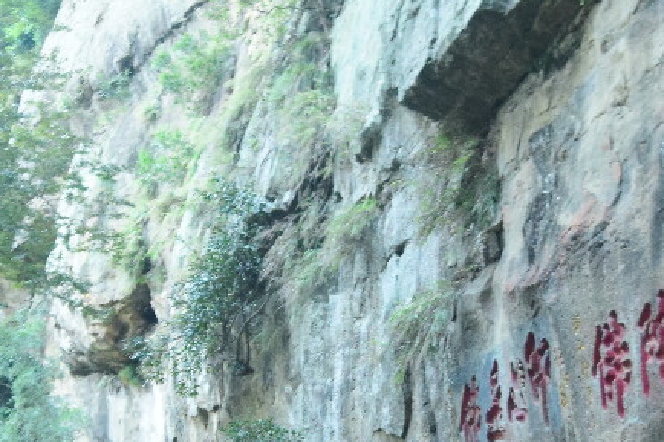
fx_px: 1143
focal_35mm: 62
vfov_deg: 21.4
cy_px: 391
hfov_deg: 32.4
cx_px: 372
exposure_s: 1/6
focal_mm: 14
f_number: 3.8
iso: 1250
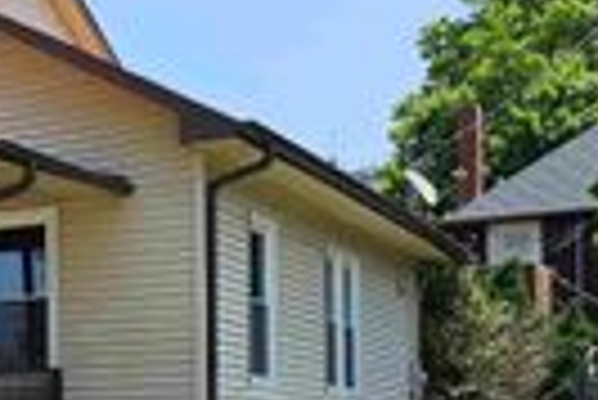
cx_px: -315
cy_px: 393
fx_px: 1497
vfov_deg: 15.0
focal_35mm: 90
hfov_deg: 19.5
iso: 10
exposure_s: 1/657
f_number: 1.7
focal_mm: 6.3
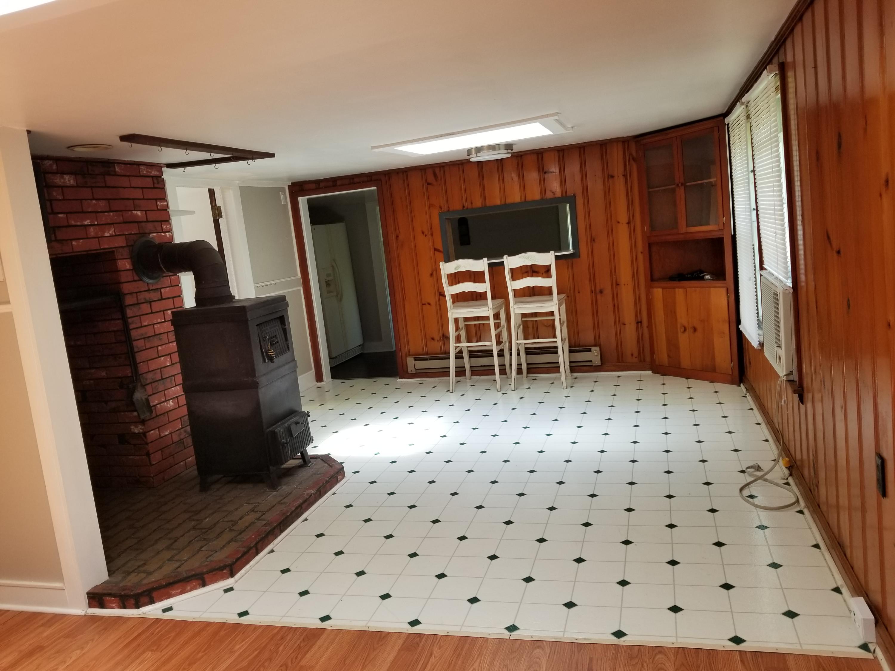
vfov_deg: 53.1
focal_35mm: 26
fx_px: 672
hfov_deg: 67.3
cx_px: 448
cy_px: 336
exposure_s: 1/60
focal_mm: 4.25
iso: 64
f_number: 1.7
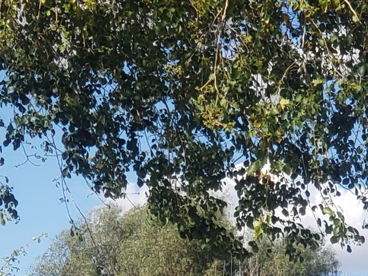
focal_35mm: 213
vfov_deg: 6.9
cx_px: 133
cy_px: 381
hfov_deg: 9.3
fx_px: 2264
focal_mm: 6
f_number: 2.4
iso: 32
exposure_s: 1/609
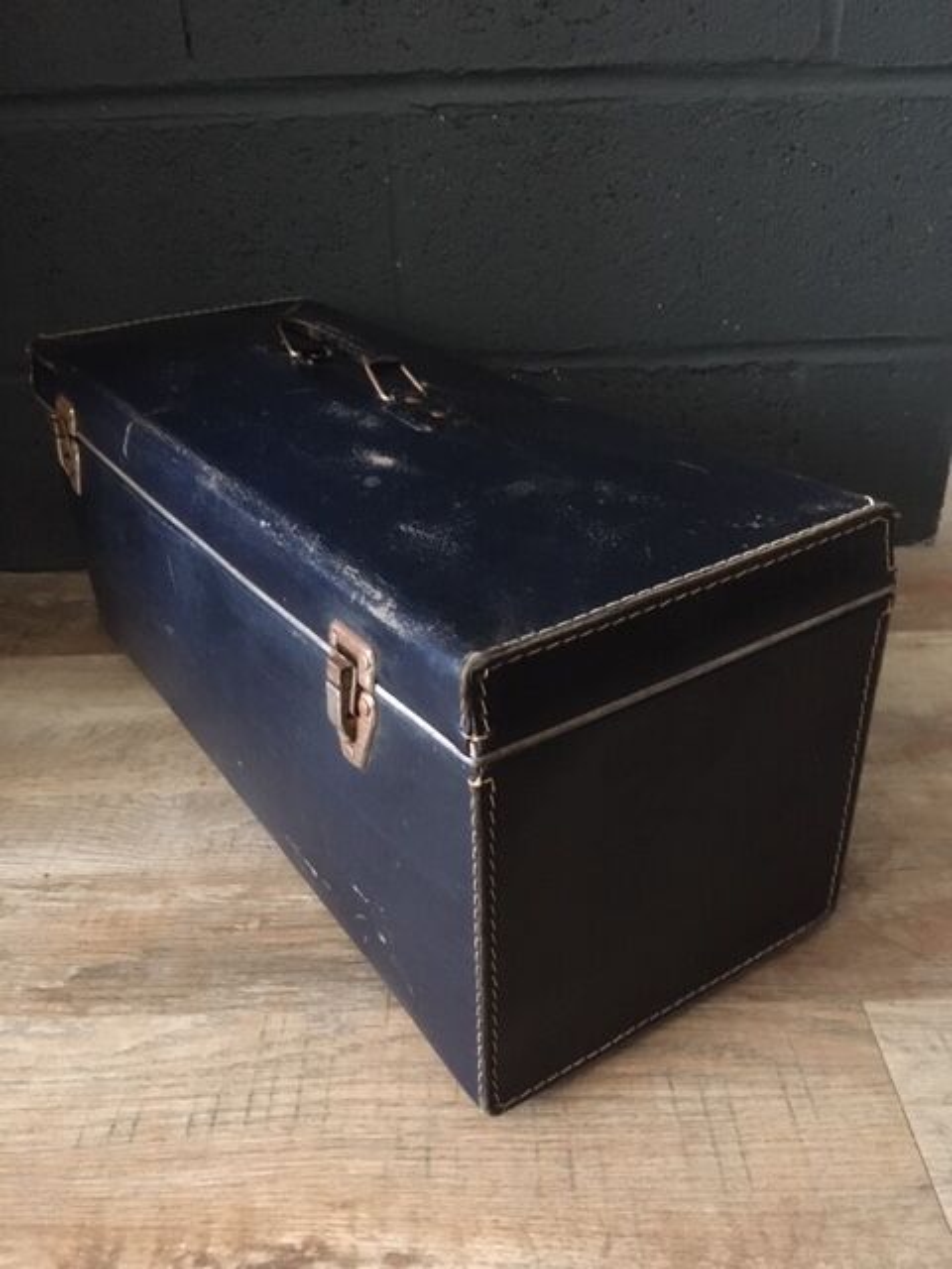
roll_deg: +1.4
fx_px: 1063
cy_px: 634
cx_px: 476
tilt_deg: -30.5
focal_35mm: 29
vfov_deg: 61.7
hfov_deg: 48.2
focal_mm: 4.15
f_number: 2.2
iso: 500
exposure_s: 1/17
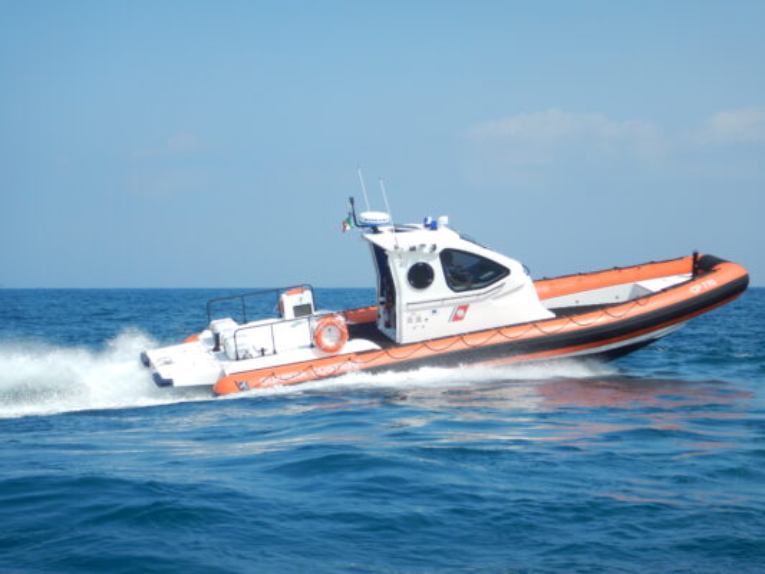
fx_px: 1879
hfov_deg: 23.0
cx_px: 382
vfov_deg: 17.4
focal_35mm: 85
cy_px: 287
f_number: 4.7
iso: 125
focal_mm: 15.3
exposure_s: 1/800
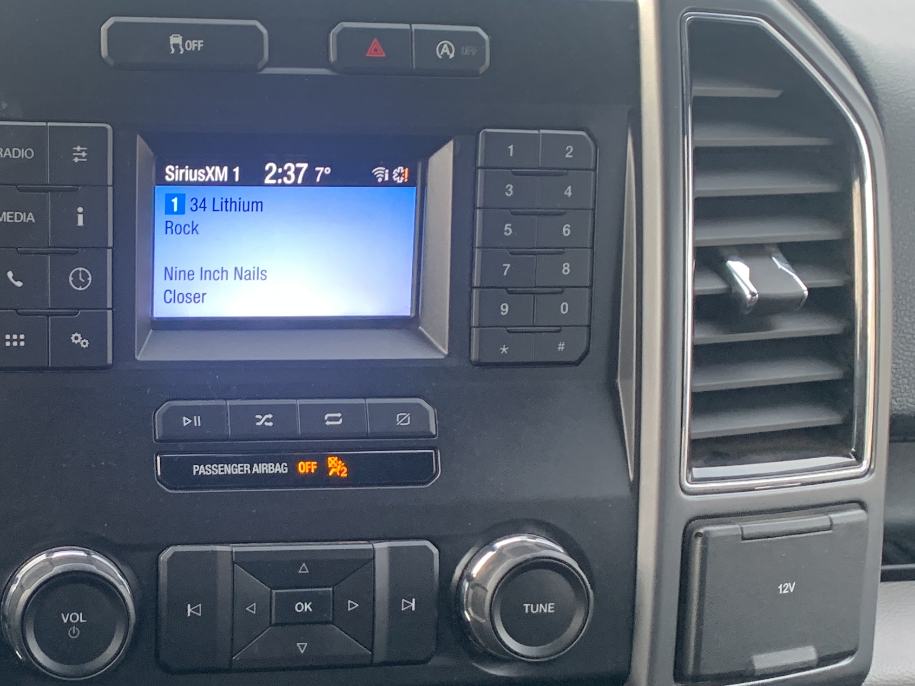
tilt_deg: -24.8
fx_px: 1639
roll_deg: -2.0
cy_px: 472
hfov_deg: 29.9
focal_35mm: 62
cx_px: 93
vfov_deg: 23.5
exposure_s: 1/60
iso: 125
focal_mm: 4.25
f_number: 1.8
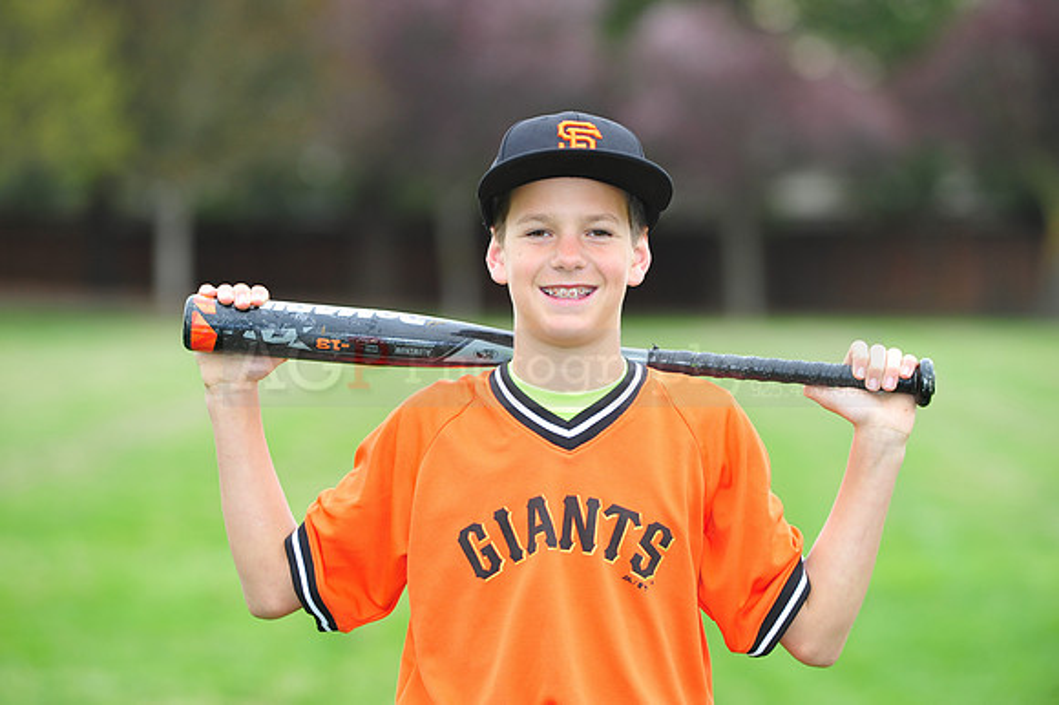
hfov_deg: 10.3
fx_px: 5880
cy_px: 352
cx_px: 530
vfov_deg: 6.9
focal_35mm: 200
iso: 400
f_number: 5
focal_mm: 200
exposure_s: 1/250
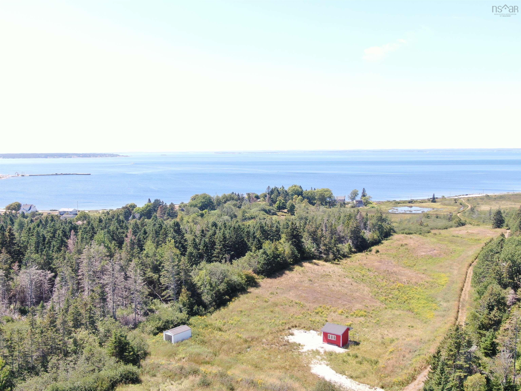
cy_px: 196
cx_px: 260
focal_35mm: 38
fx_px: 572
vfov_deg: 37.7
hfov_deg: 49.0
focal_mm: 6.48
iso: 110
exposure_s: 1/320
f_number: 3.4
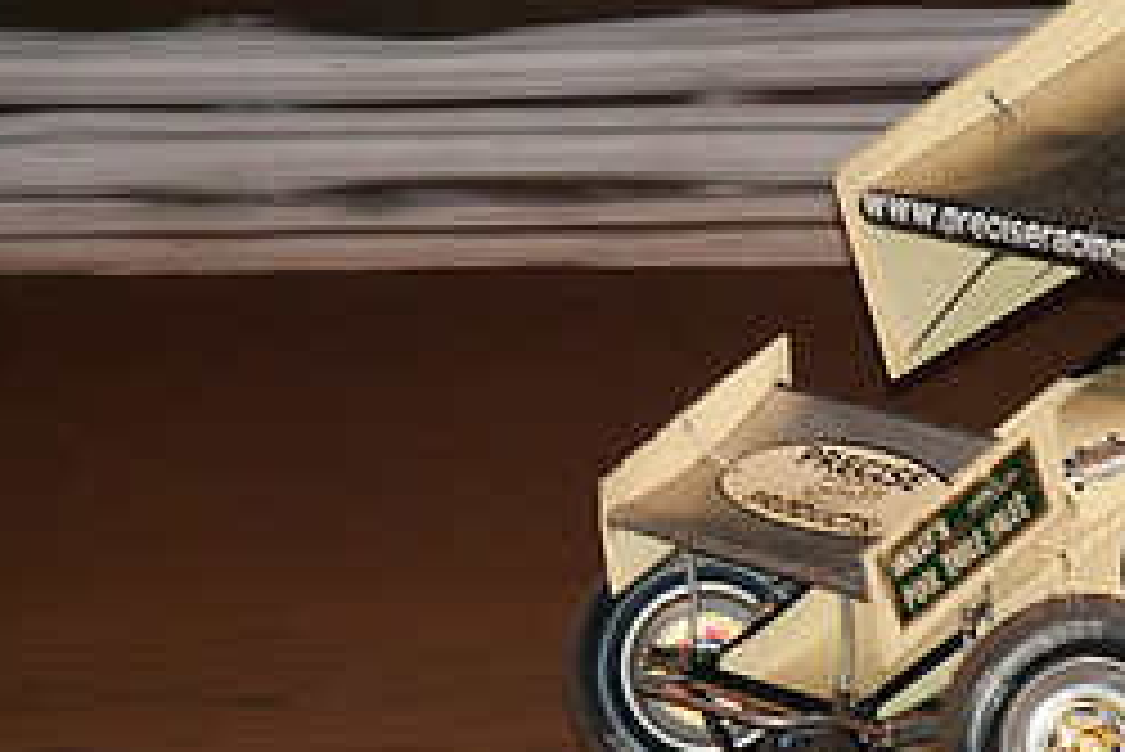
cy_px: 432
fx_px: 7629
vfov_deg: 5.6
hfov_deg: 8.4
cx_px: 1076
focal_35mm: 244
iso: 250
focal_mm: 70
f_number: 4.5
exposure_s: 1/160
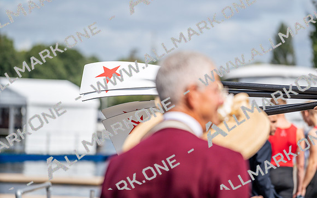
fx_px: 1719
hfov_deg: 10.5
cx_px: 158
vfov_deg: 6.6
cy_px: 95
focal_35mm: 199
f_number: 4
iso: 100
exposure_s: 1/2500
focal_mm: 194
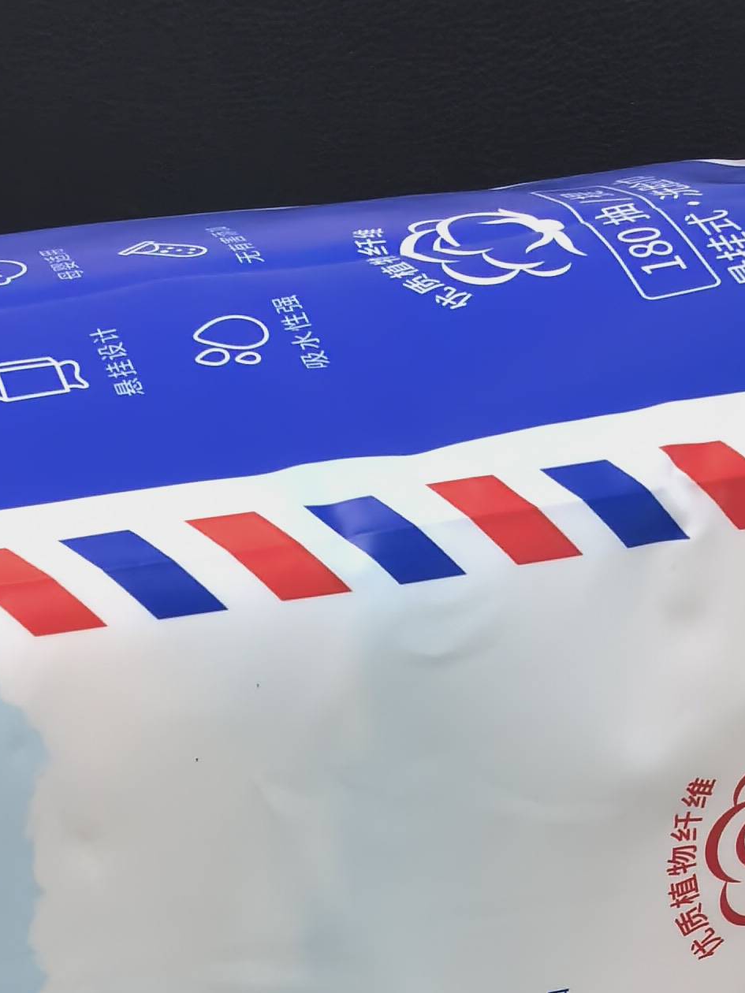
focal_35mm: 78
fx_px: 2238
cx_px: 229
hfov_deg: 18.8
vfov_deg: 22.7
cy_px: 1242
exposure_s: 1/100
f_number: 2.8
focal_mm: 5.75
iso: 200
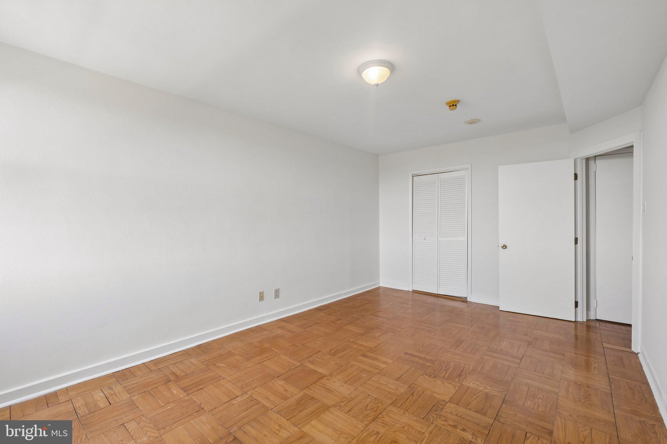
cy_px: 222
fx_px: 278
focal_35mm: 15
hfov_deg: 100.4
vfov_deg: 77.3
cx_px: 334
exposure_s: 1/15
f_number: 8
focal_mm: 10
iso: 250
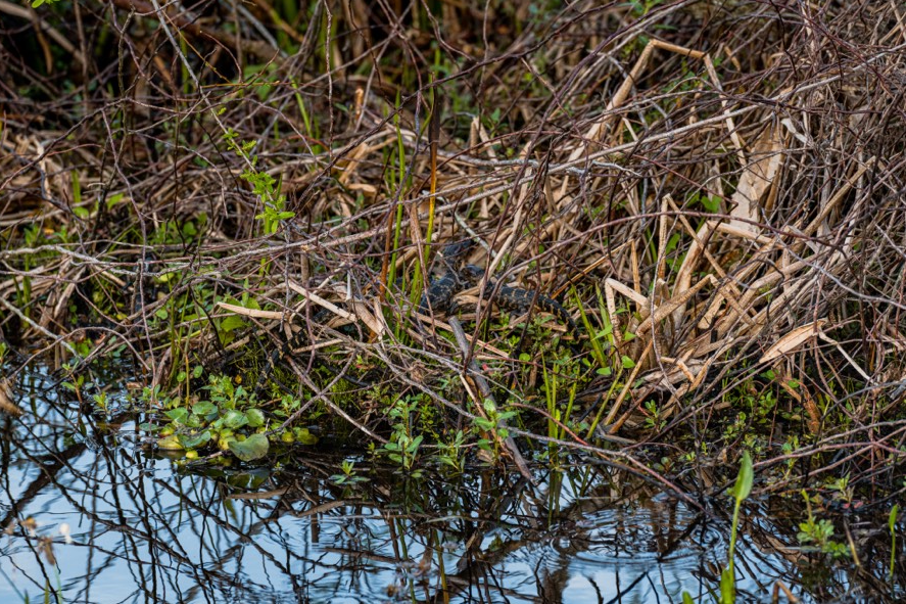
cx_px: 447
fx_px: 5108
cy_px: 298
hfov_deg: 10.1
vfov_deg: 6.8
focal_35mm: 203
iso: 800
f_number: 5
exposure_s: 1/500
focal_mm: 200
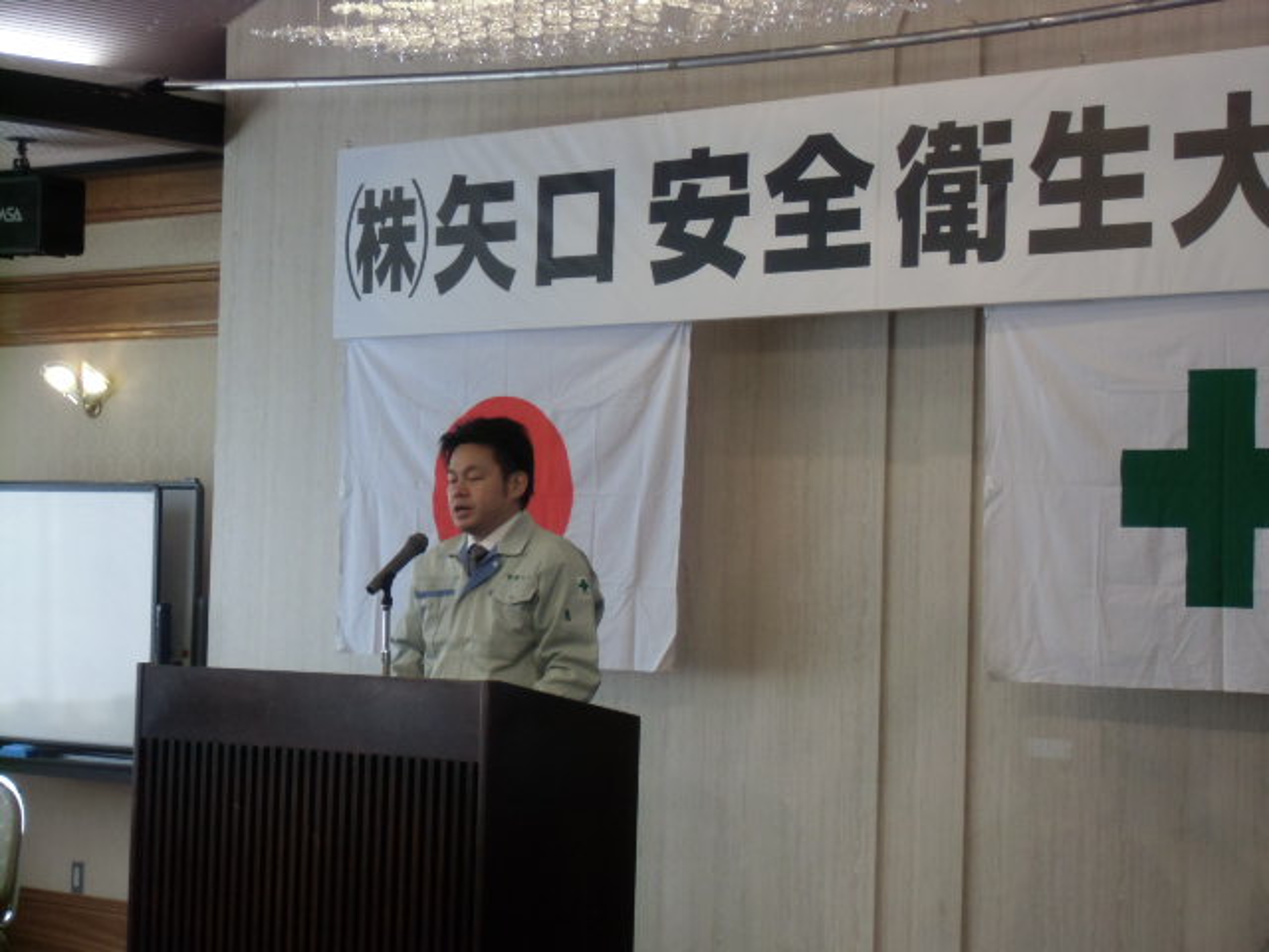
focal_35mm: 86
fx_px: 3153
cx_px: 634
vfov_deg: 17.2
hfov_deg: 22.8
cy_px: 476
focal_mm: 15.16
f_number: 5
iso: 400
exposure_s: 1/80
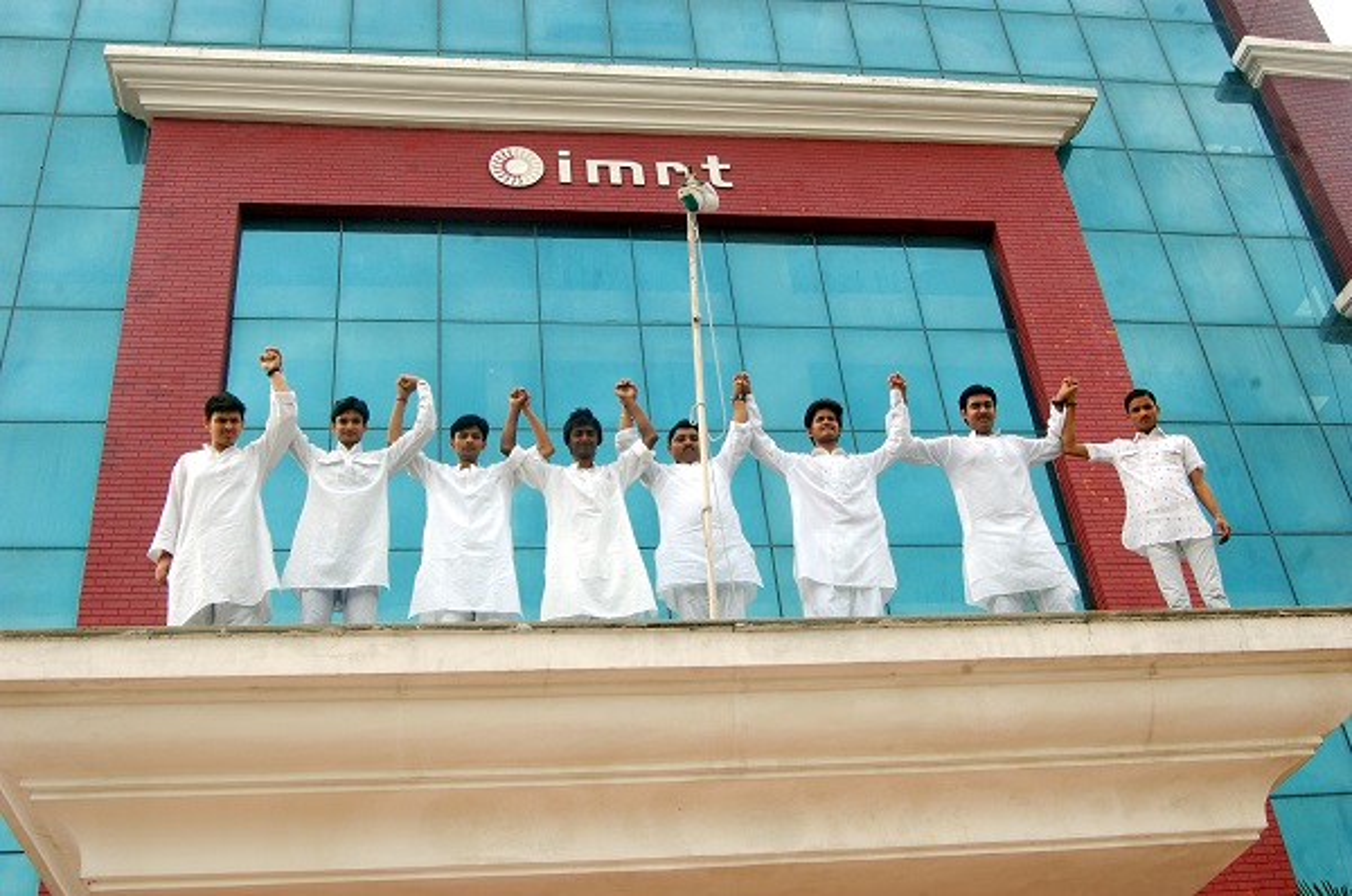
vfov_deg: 34.1
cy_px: 448
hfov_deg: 49.6
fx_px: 1462
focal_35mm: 39
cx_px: 676
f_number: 11
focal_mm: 26
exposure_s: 1/125
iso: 400
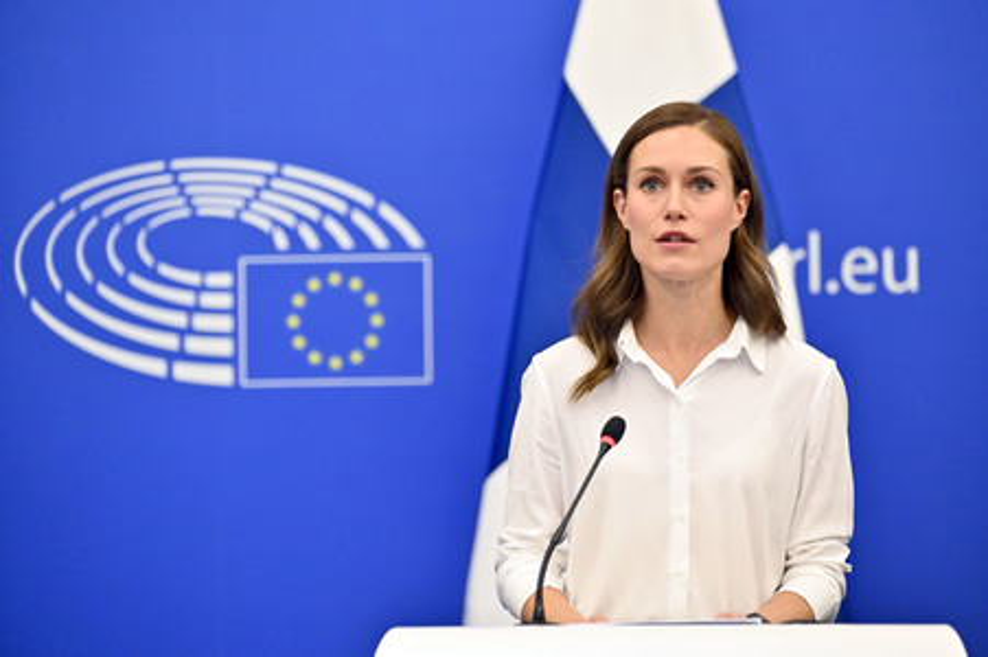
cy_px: 328
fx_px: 3702
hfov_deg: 15.2
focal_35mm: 135
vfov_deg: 10.1
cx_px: 494
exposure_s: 1/800
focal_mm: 135
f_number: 2.8
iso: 5000
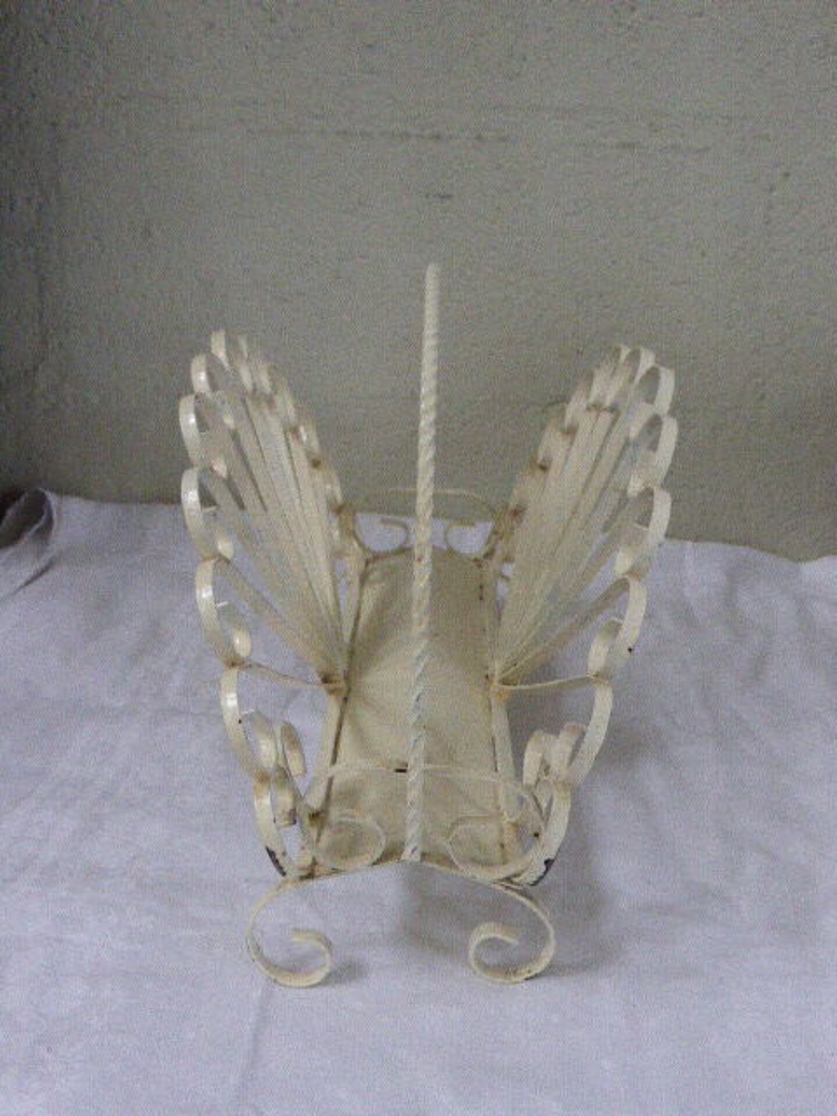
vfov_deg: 46.8
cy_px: 558
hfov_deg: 36.0
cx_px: 418
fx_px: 1290
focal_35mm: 40
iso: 1250
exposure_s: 1/250
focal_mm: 6.9
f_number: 3.9
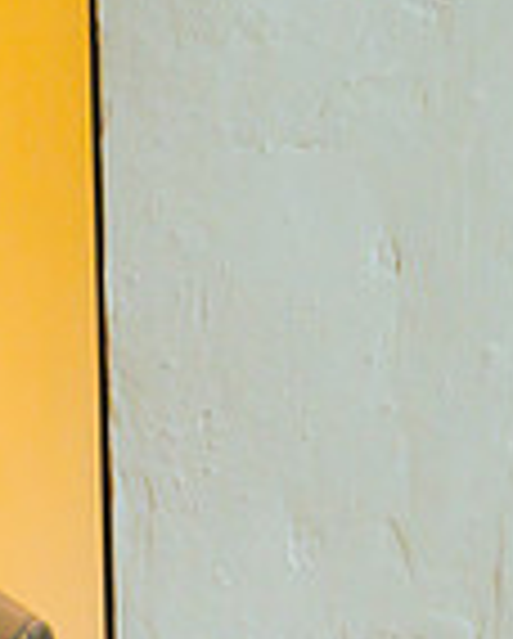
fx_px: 16968
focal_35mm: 896
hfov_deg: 1.7
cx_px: -141
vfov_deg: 2.2
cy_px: 513
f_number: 2.8
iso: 3200
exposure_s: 1/125
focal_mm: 200
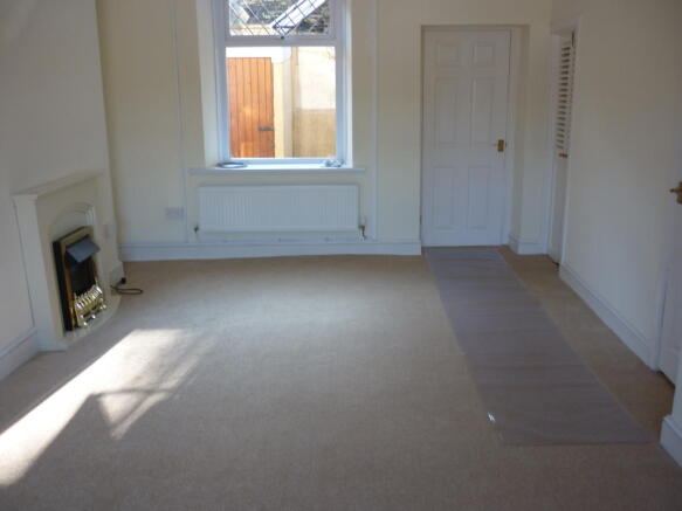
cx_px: 341
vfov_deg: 42.9
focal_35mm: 33
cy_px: 256
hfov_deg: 55.4
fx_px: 650
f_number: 2.8
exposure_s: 1/40
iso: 80
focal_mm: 5.5
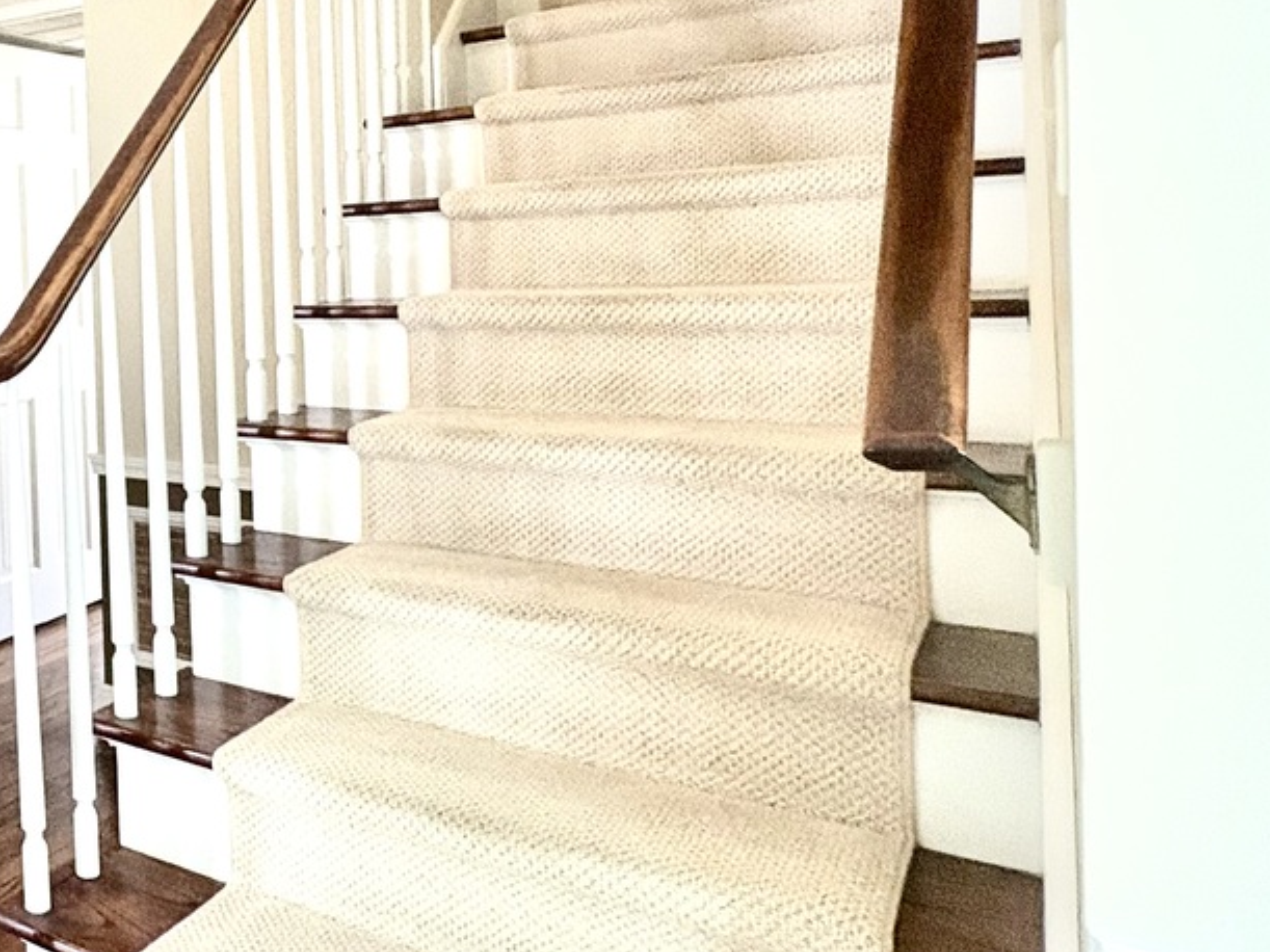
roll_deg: +1.9
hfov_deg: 44.2
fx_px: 1210
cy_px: 276
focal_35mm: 33
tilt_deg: -0.4
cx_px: -85
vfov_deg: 42.0
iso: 400
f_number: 2.2
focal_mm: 2.22
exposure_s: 1/60
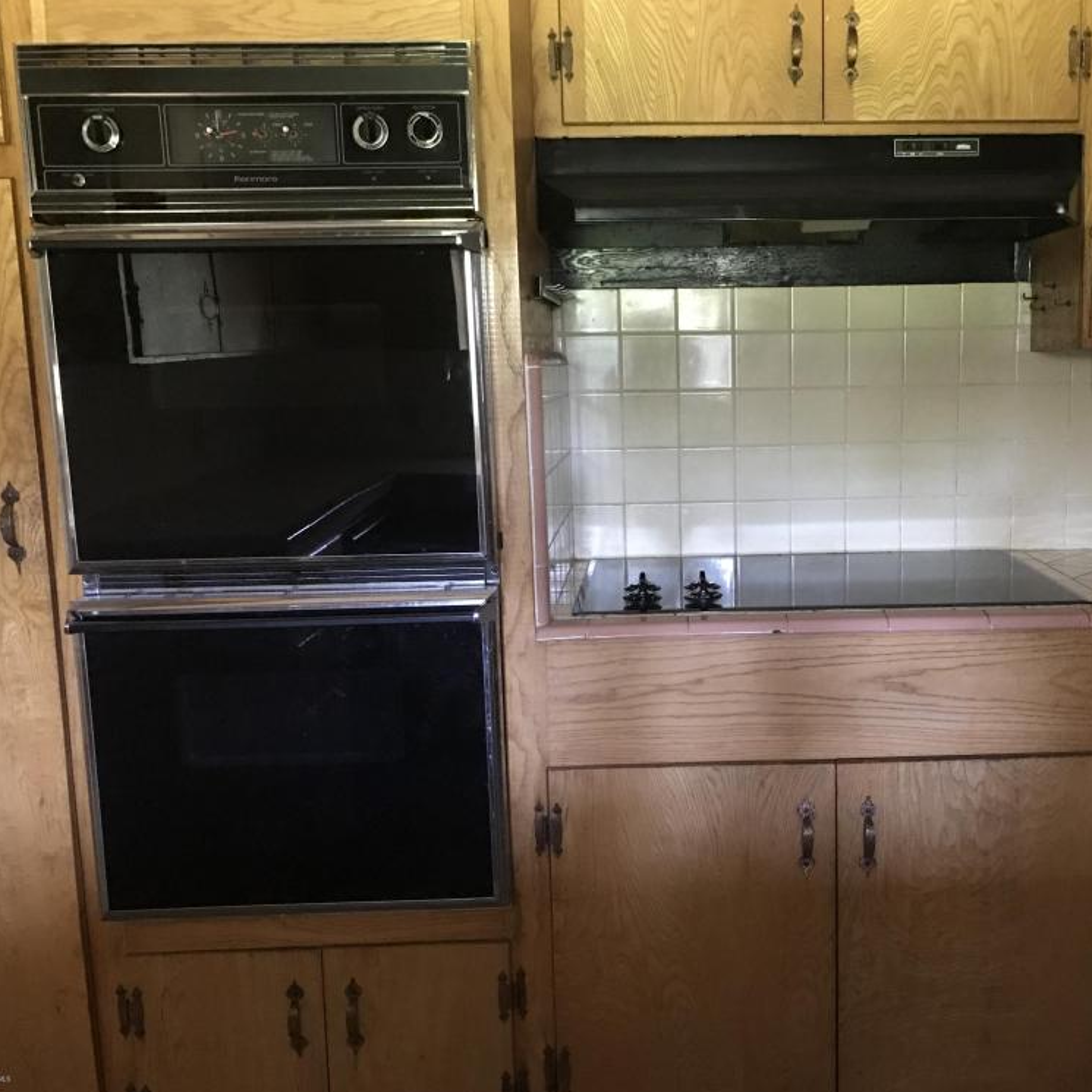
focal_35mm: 34
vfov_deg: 48.4
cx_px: 721
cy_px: 551
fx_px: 1213
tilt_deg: -8.5
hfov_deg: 47.7
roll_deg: +0.4
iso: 100
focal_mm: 3.99
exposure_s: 1/5
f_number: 1.8
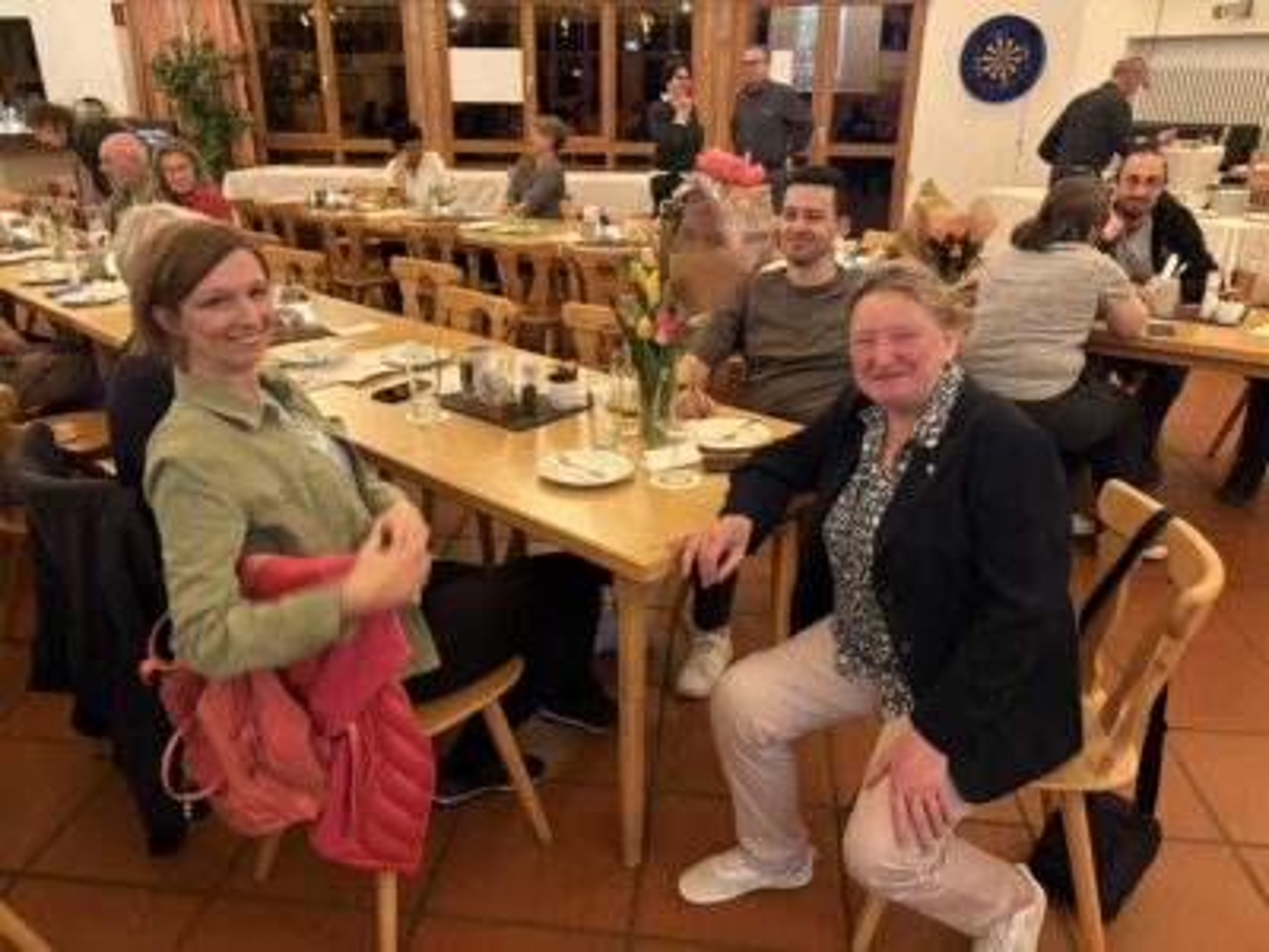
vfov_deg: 53.1
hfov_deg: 67.3
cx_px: 634
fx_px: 953
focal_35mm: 26
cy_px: 476
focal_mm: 5.96
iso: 640
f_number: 1.6
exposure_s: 1/25
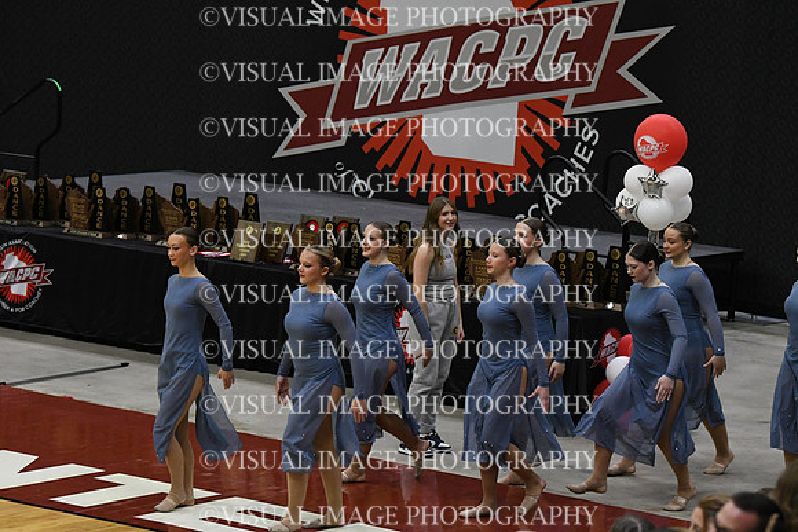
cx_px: 399
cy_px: 266
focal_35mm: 153
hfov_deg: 13.4
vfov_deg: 9.0
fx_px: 3392
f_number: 4
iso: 5000
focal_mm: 102
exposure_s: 1/500
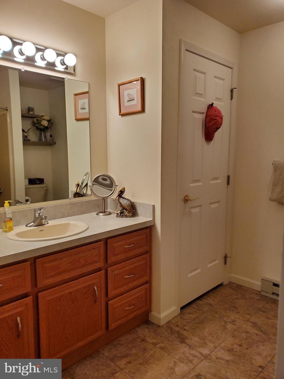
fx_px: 284
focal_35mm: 26
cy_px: 190
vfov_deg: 67.3
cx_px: 142
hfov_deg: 53.1
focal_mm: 4.3
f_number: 2.4
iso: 250
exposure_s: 1/120
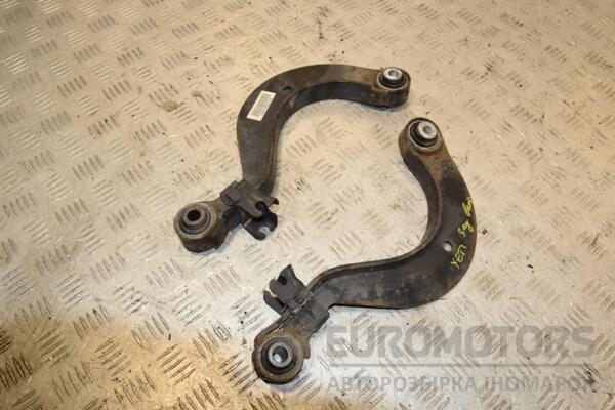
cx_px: 308
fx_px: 538
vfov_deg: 41.7
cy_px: 205
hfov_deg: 59.5
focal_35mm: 32
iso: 800
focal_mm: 21
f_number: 10
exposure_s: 1/200
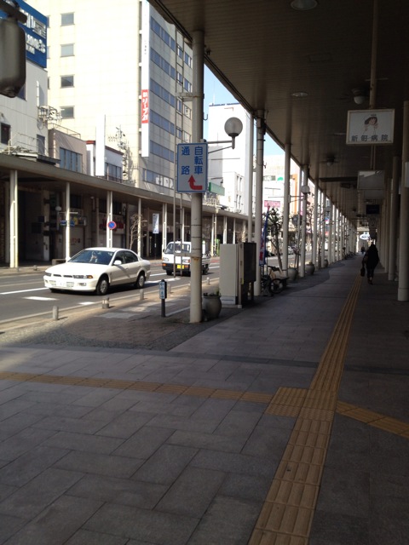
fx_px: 551
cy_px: 272
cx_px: 204
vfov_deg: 52.6
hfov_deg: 40.7
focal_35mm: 35
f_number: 2.4
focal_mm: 4.28
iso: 64
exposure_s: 1/836
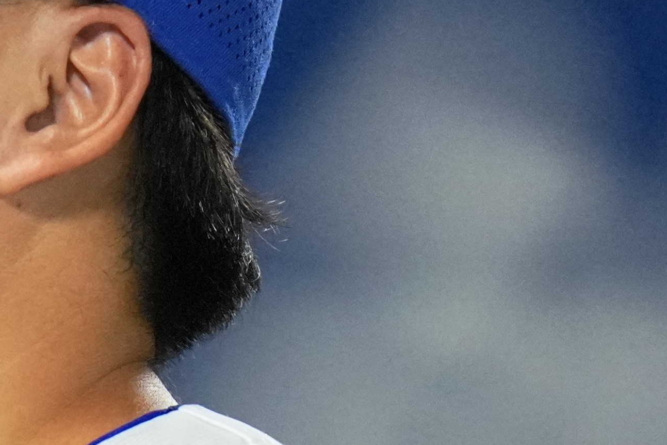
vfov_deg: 0.5
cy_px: 923
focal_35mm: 2673
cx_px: -672
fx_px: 49521
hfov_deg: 0.8
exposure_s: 1/2500
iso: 5000
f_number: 2.8
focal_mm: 400
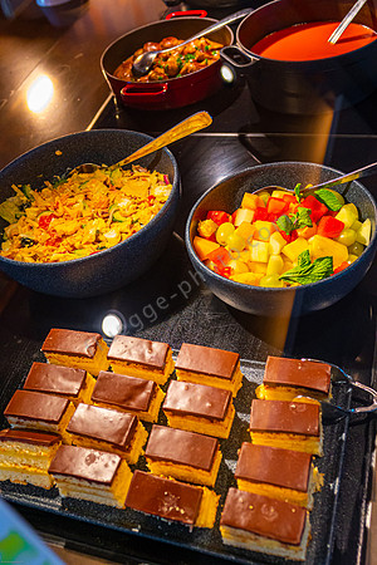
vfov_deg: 55.8
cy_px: 282
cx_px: 188
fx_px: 534
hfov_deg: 38.9
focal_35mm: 34
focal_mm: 23
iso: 1250
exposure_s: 1/125
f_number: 3.2
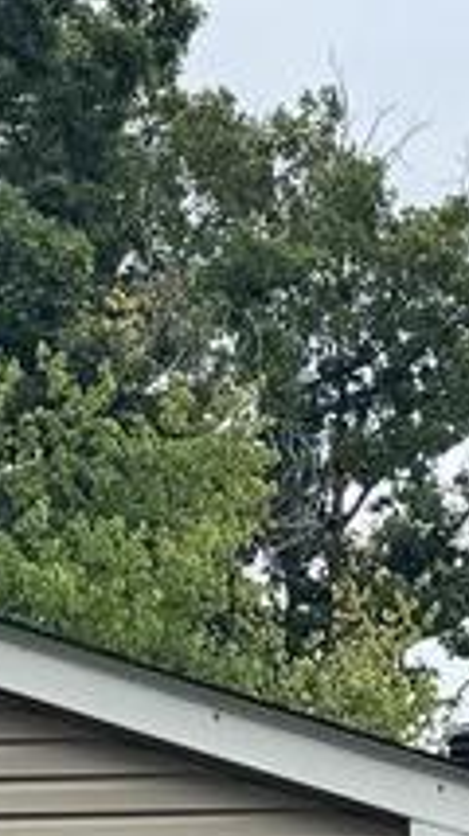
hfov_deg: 6.8
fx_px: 3900
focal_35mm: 176
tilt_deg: +1.8
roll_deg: +0.3
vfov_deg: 11.1
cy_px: 1668
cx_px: 563
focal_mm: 6.76
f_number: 1.78
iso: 80
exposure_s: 1/1395
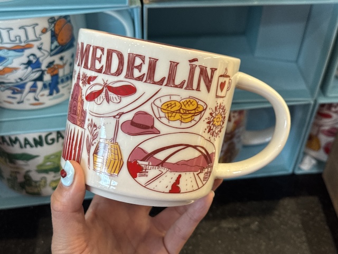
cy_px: 127
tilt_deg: -45.2
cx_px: 169
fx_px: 469
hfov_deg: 39.7
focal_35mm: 48
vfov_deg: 30.3
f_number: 1.78
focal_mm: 6.76
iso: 160
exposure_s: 1/60
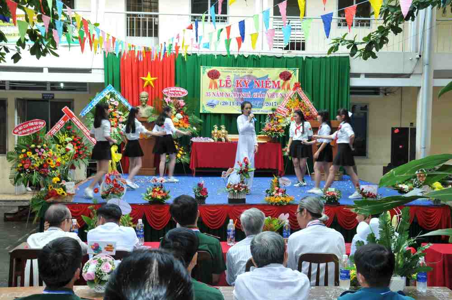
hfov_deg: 46.5
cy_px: 150
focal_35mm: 42
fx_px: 527
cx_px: 226
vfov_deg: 31.8
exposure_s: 1/30
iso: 200
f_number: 10
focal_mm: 28
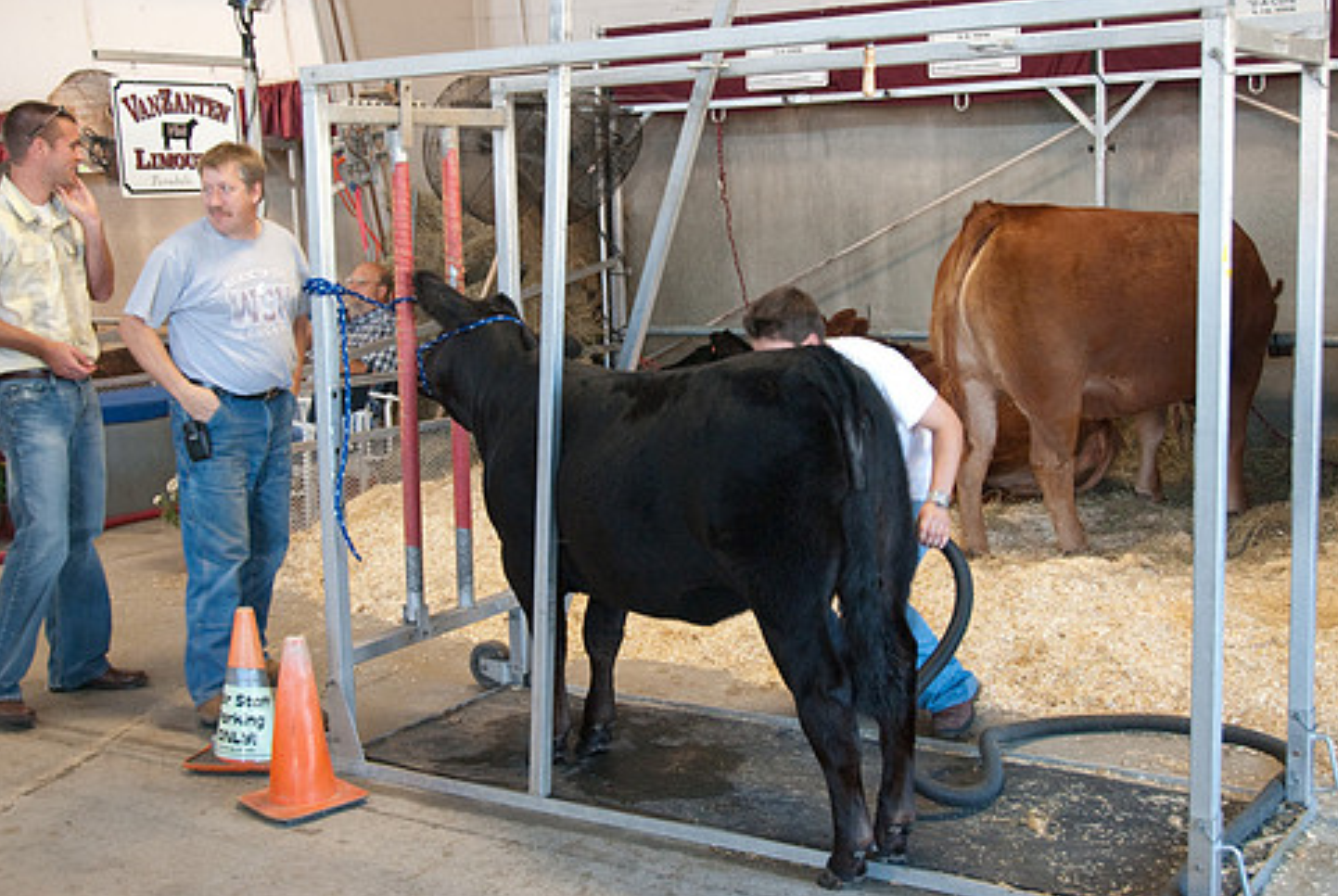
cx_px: 693
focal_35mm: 47
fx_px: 1749
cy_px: 378
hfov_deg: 41.9
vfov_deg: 28.7
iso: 800
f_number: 4
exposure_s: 1/50
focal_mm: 26
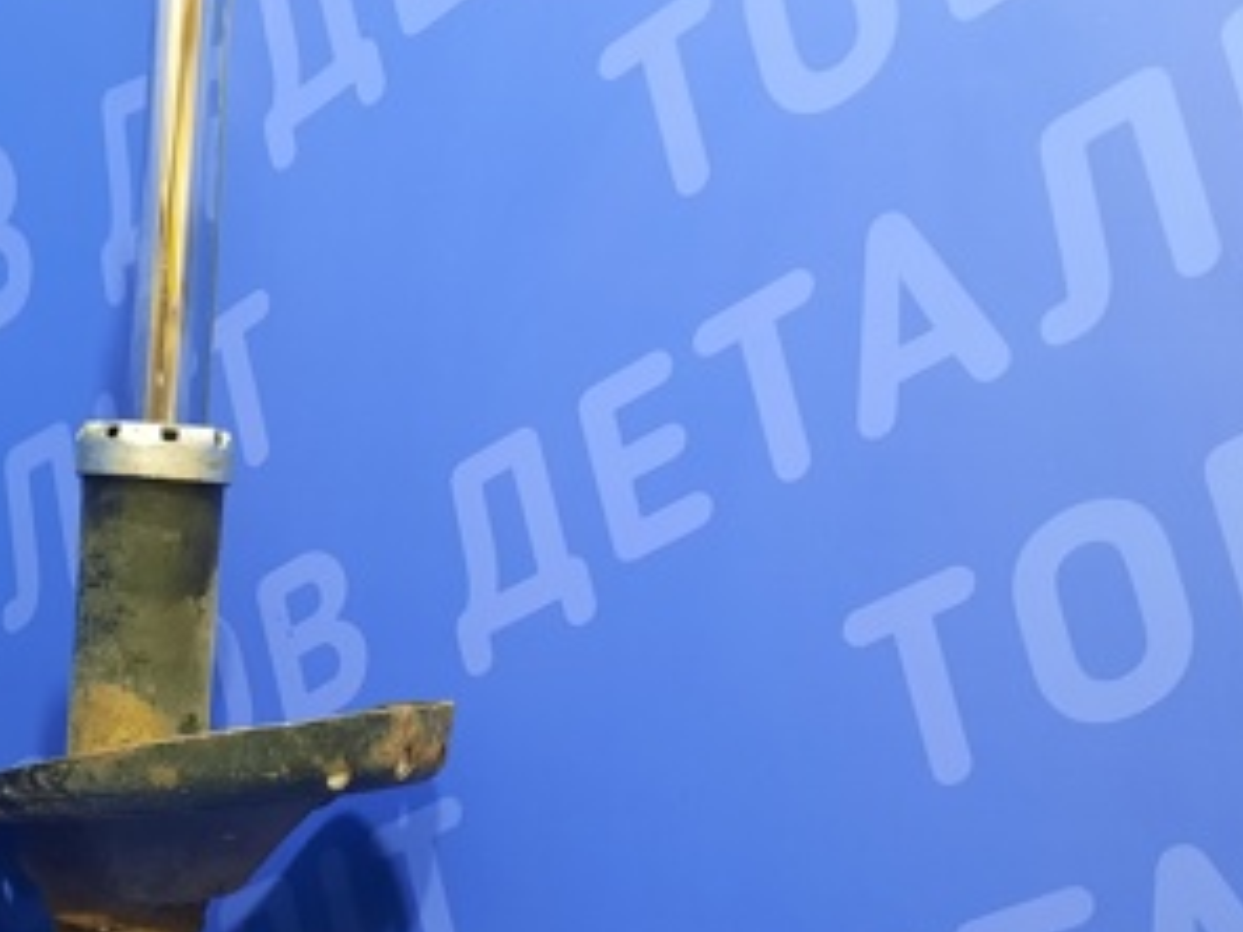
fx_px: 1939
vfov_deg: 26.5
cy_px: 751
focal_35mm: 54
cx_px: 134
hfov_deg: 33.7
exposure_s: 1/25
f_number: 2
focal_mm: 4.6
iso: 500
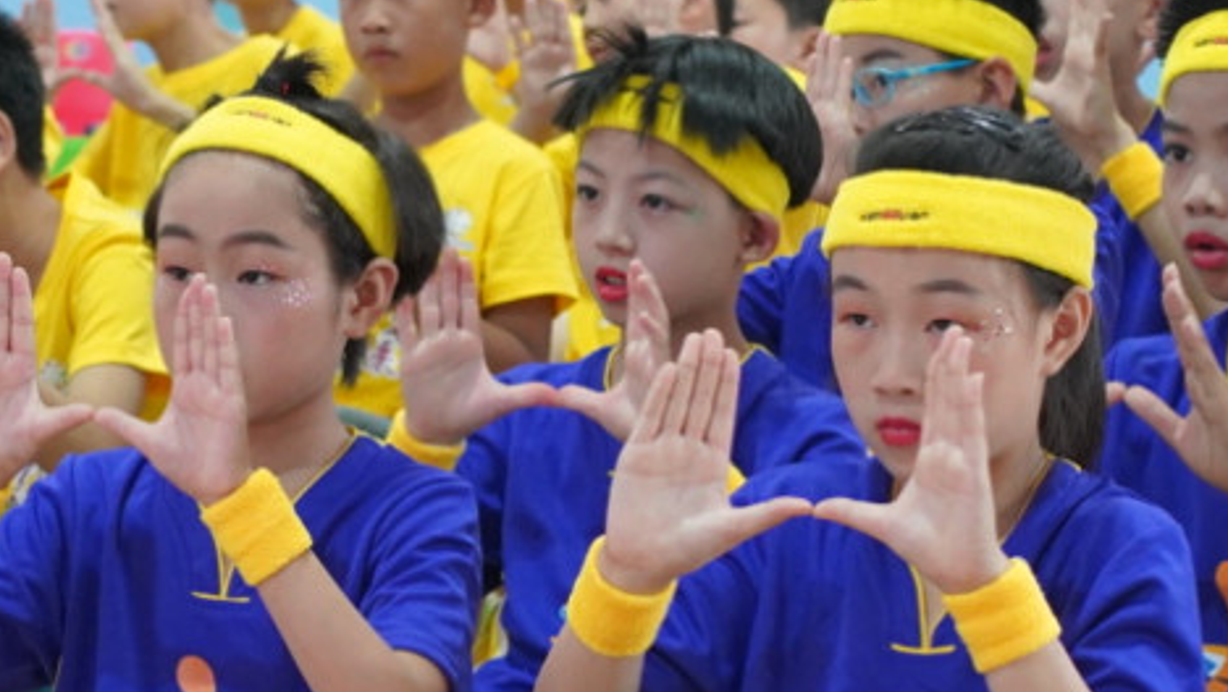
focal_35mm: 179
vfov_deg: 6.8
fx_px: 5833
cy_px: 421
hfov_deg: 12.0
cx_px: 291
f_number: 4
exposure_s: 1/160
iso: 3200
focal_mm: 50
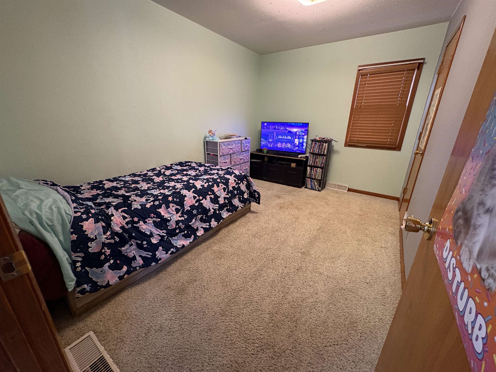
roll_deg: -0.3
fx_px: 201
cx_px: 248
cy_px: 186
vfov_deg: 85.7
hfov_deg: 102.1
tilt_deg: -18.4
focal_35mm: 14
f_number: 2.2
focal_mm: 2.22
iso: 800
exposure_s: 1/40
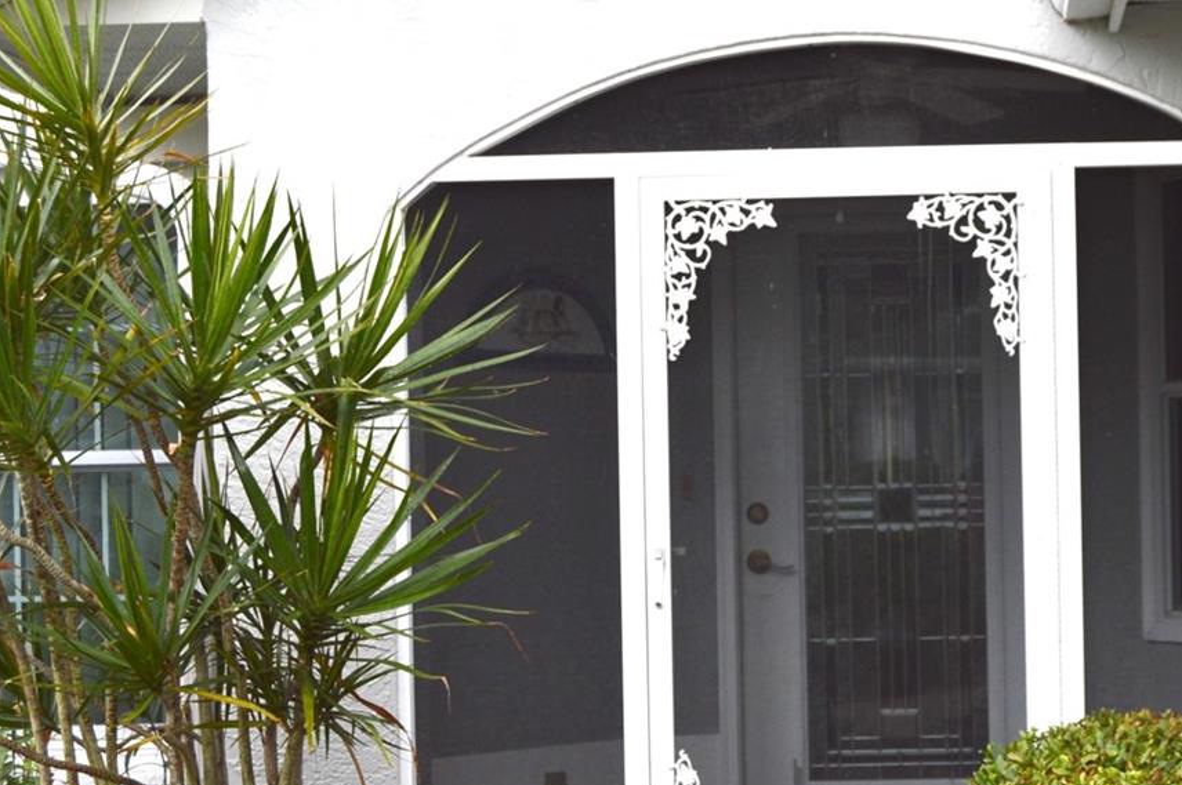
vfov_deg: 15.7
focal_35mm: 87
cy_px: 435
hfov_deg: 23.2
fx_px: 2852
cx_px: 882
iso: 200
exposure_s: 1/125
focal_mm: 31
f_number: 5.6
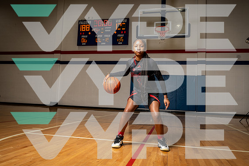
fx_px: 207
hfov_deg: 61.9
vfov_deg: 43.6
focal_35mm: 30
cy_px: 82
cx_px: 125
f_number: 5.6
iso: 125
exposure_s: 1/250
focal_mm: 29
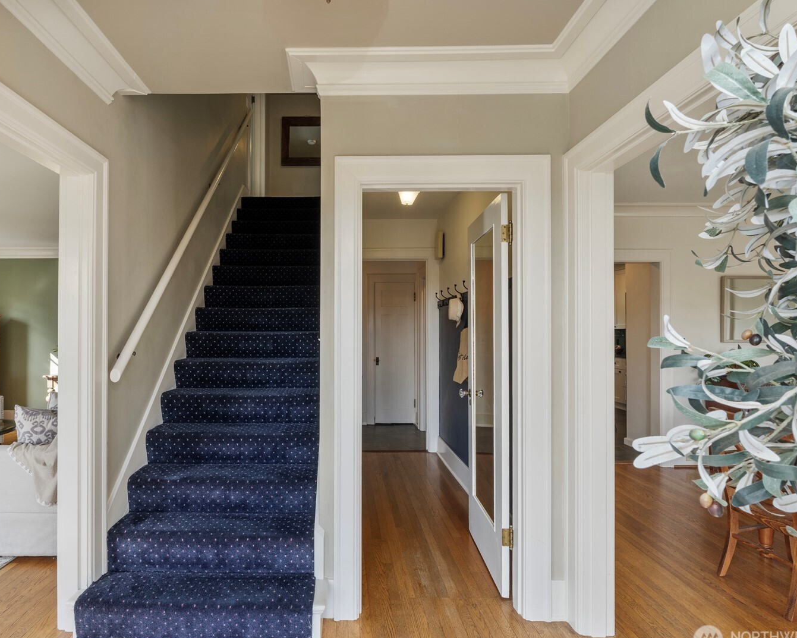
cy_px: 327
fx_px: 448
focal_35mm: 19
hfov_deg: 82.6
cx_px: 334
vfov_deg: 70.8
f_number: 8
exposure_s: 1/30
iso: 320
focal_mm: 16
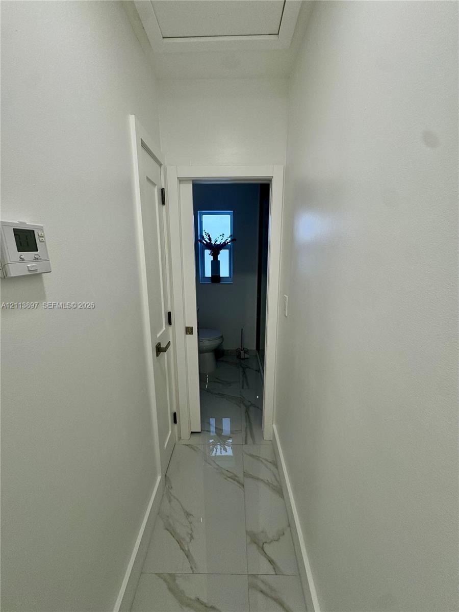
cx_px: 230
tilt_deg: -12.5
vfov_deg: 102.1
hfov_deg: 85.7
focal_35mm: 14
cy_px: 306
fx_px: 248
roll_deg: +0.0
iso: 80
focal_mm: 2.22
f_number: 2.2
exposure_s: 1/120
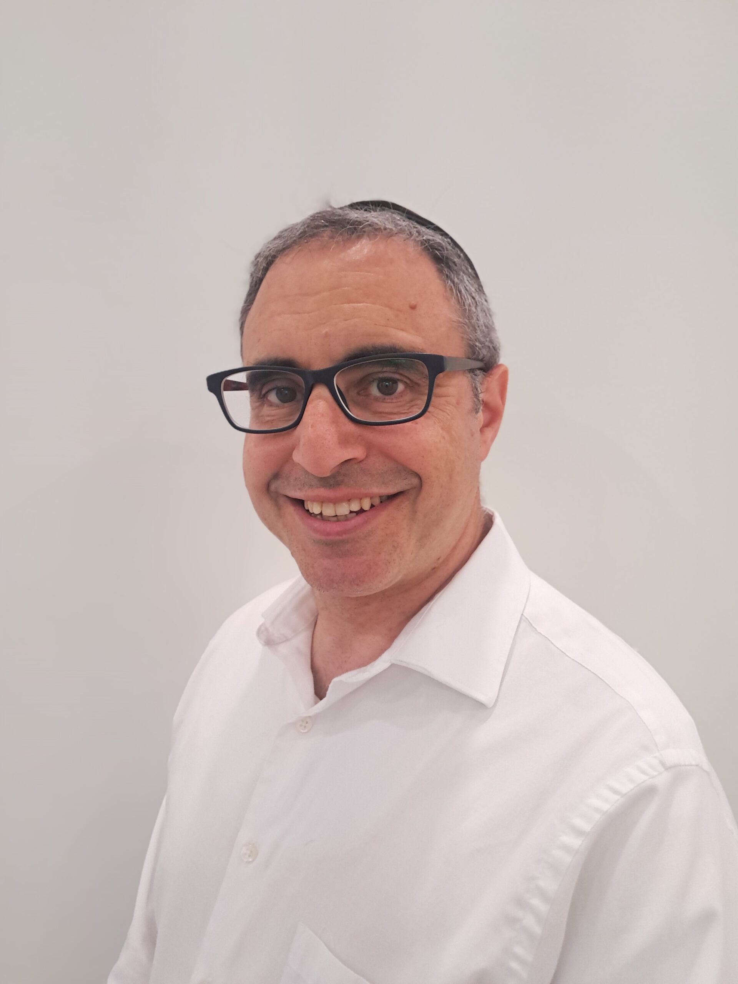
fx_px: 768
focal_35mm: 27
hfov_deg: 51.4
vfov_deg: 65.3
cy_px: 492
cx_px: 369
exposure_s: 1/50
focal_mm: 4
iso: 250
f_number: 1.8
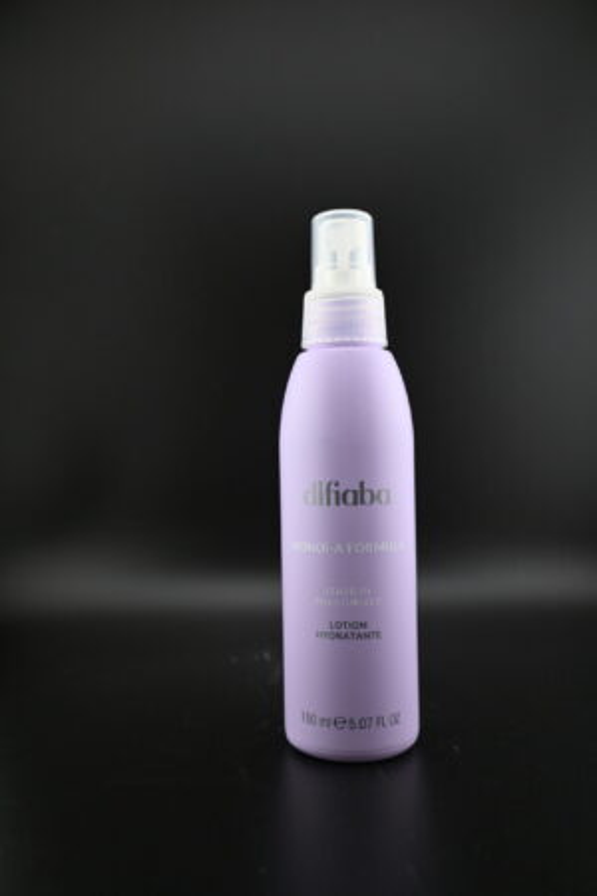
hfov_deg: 41.7
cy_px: 448
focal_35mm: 32
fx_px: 784
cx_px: 298
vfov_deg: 59.5
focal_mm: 21
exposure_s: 1/160
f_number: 4
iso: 400
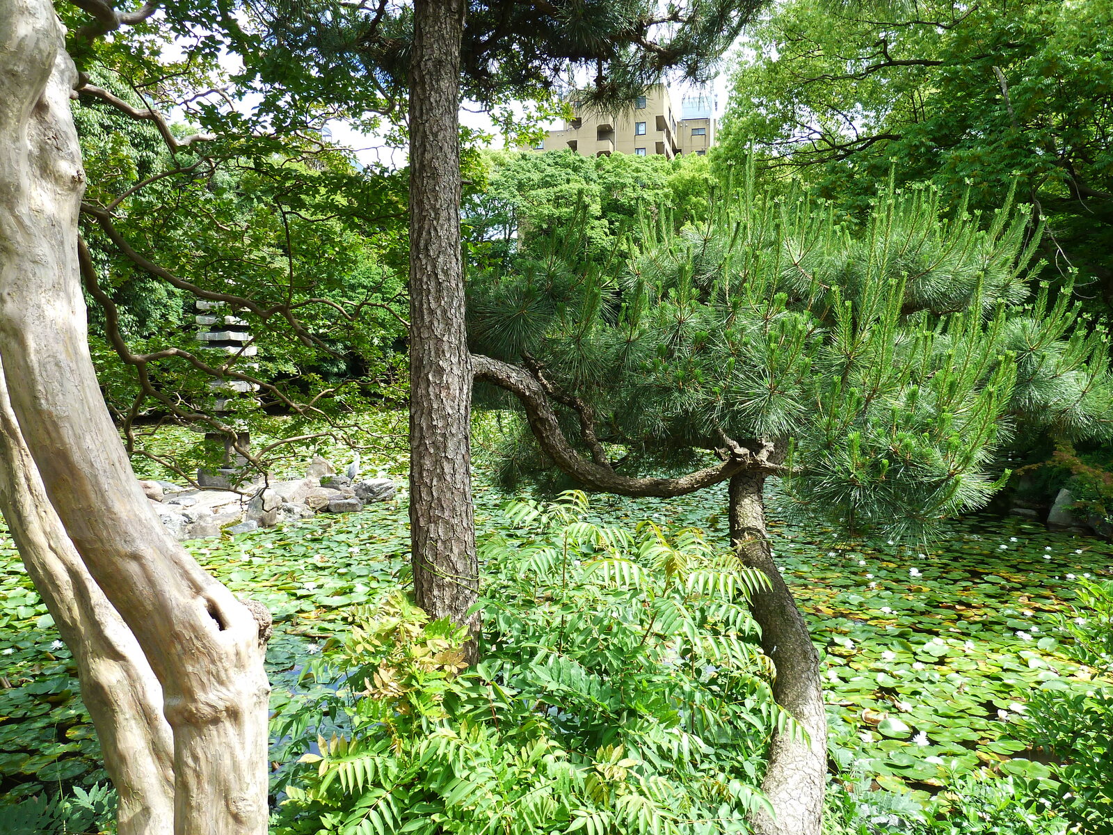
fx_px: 804
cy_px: 418
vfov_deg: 54.9
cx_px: 556
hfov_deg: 69.4
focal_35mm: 25
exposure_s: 1/125
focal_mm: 4.1
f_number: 4
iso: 80
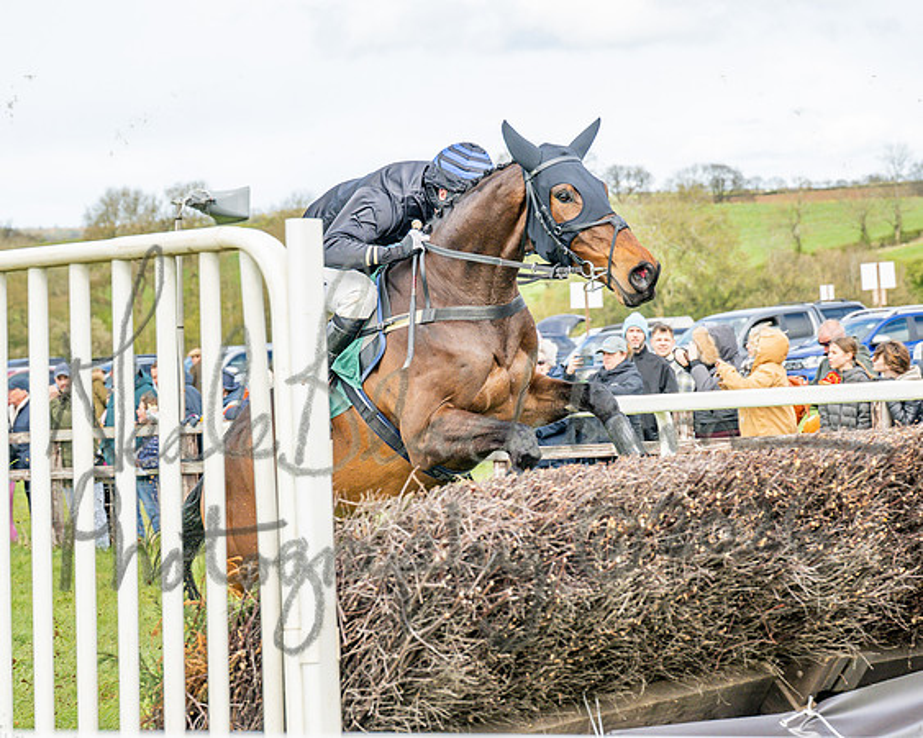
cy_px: 369
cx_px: 465
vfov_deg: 13.0
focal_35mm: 118
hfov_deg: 16.3
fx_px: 3231
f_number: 4.5
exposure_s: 1/1250
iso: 400
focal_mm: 70
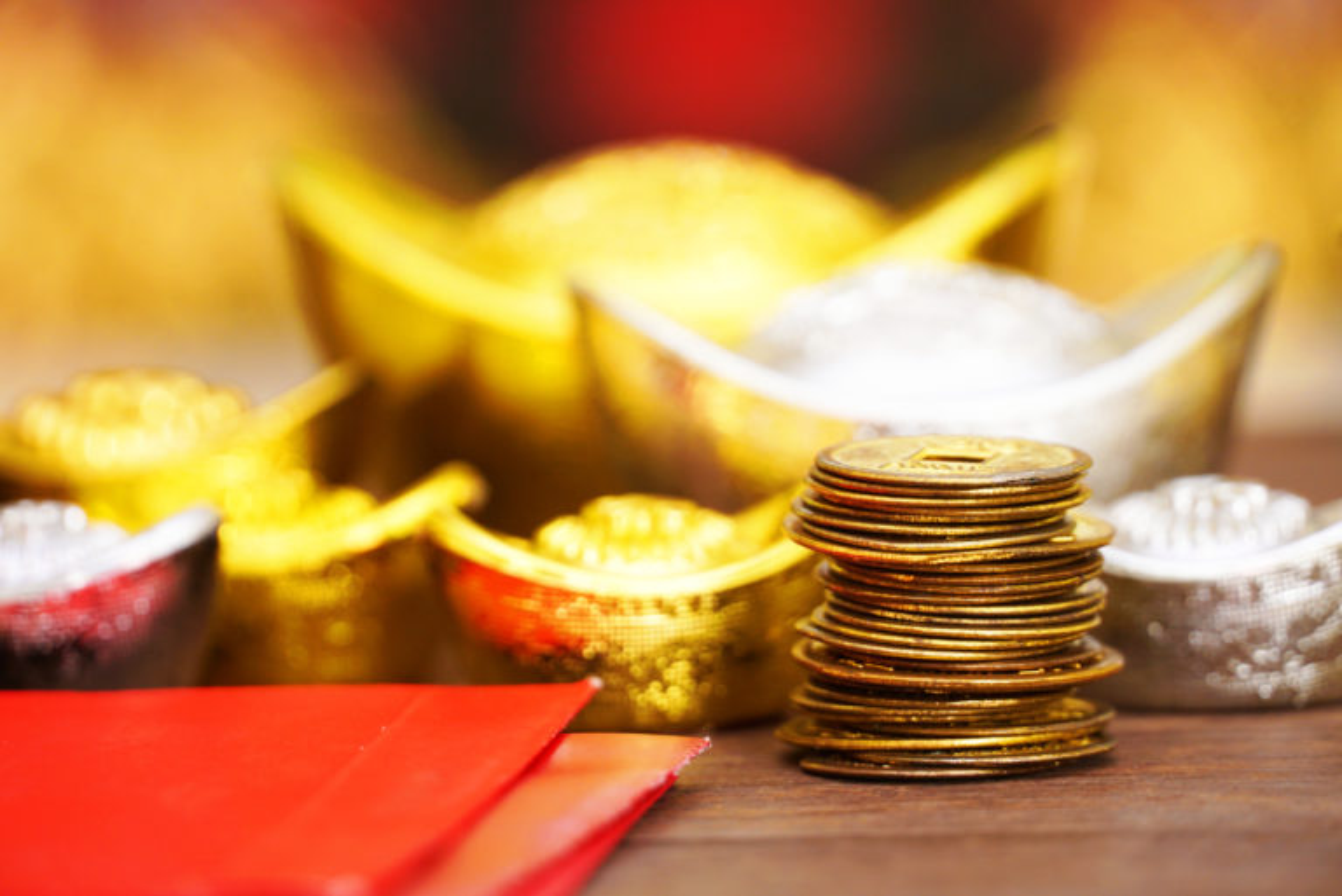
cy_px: 448
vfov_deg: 7.1
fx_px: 7273
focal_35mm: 195
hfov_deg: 10.5
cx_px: 671
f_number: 5.6
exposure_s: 1/3.33
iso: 500
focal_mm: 130
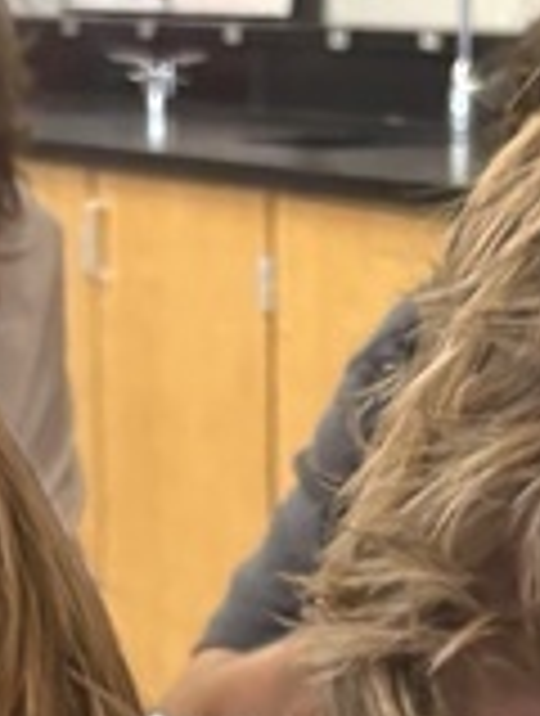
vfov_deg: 11.2
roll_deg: +1.2
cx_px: 117
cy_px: 1175
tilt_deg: -18.7
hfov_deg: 8.9
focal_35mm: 167
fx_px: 3460
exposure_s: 1/60
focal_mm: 5.96
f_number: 1.6
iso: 320
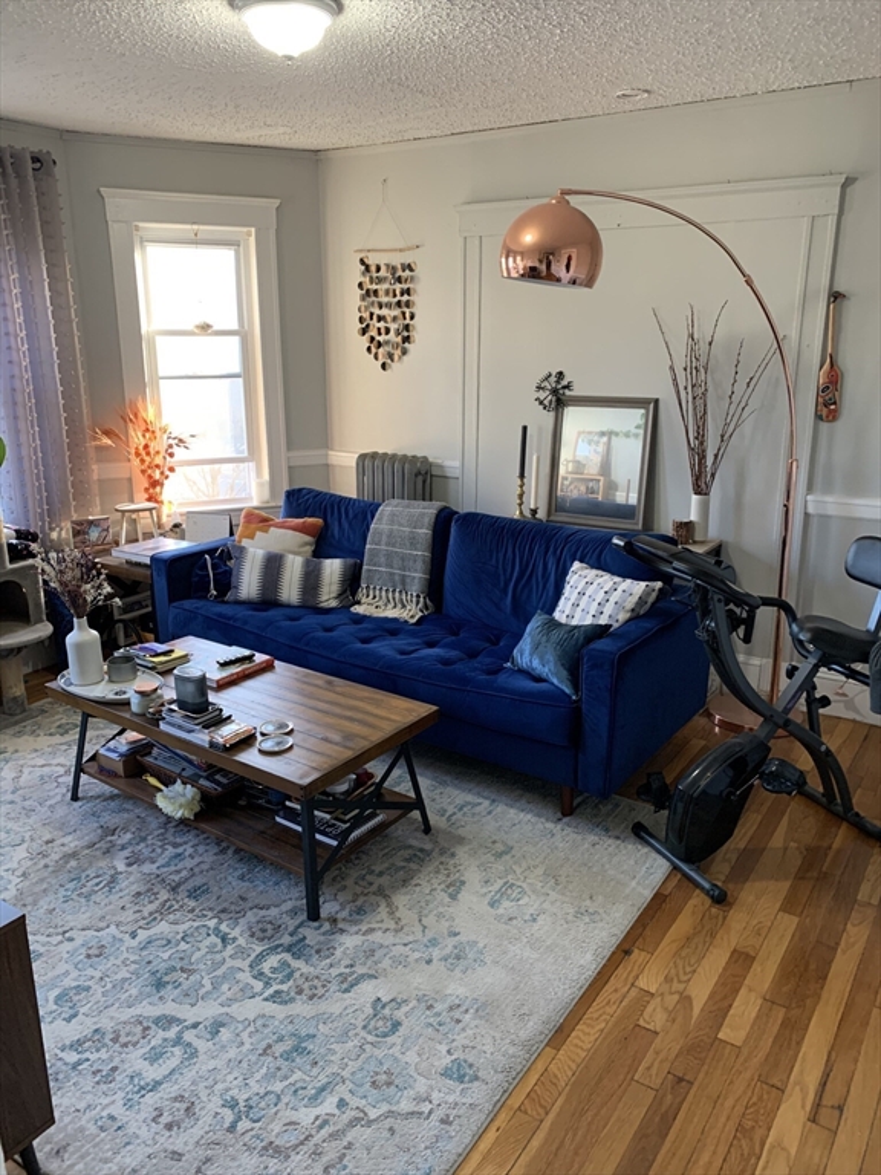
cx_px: 440
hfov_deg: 53.1
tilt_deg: -14.1
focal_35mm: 26
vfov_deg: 67.3
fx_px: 882
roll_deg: +0.2
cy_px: 588
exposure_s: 1/60
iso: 160
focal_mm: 4.25
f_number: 1.8
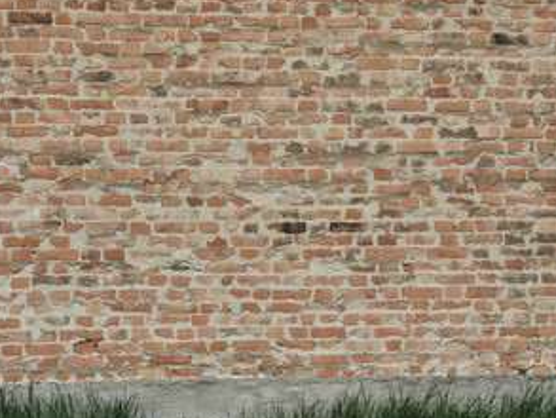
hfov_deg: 45.4
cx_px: 211
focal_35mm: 41
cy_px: 313
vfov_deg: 34.4
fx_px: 659
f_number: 1.8
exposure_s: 1/160
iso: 100
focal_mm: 5.56
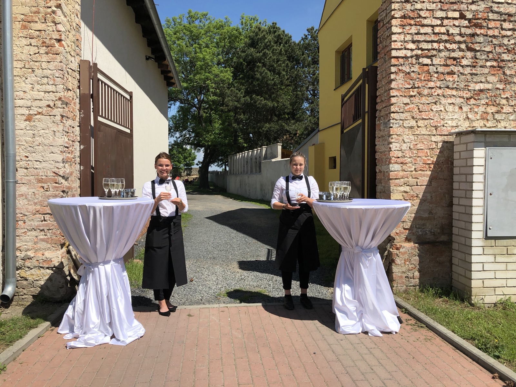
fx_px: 417
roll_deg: +1.2
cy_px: 194
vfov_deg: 49.7
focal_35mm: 28
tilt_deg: -2.5
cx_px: 258
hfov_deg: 63.4
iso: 20
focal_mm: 3.99
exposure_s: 1/3247
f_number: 1.8
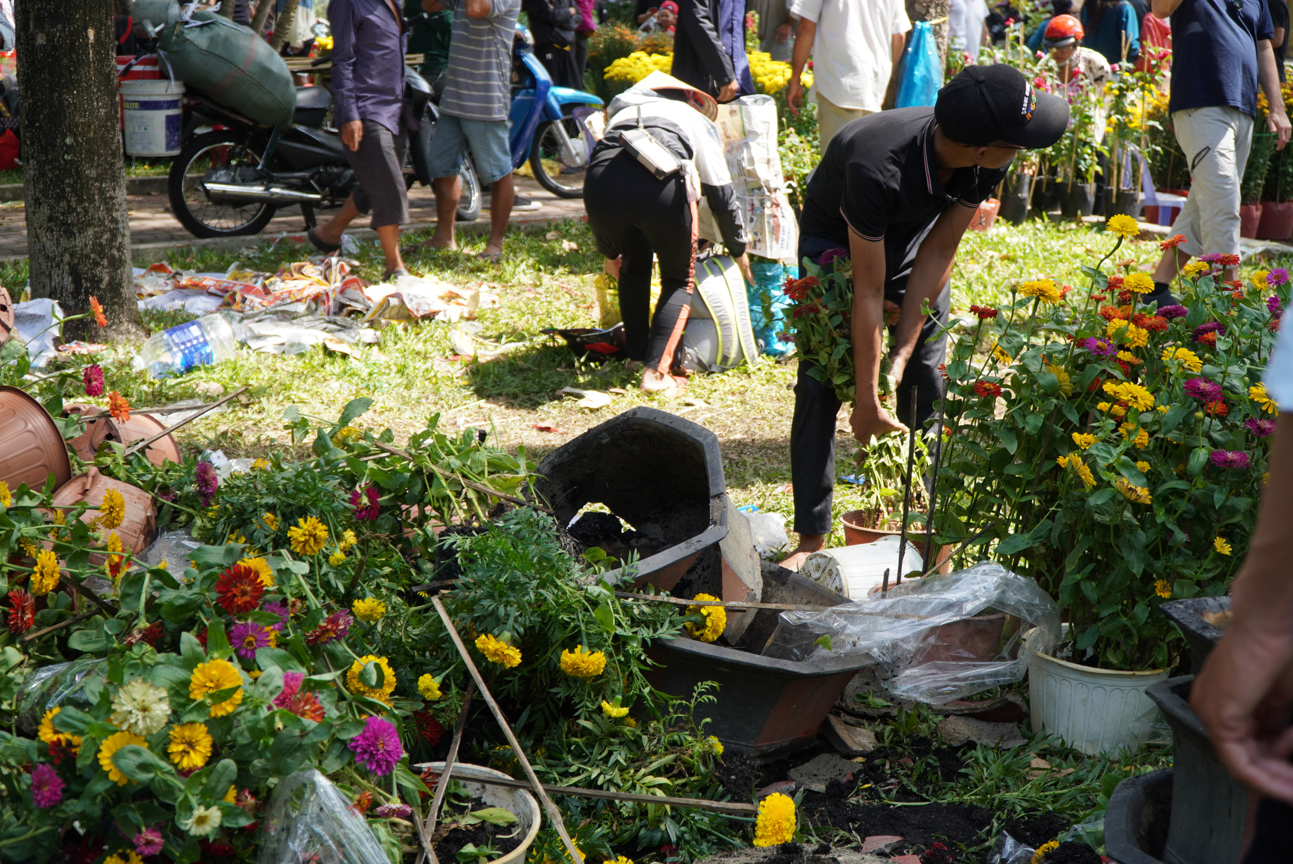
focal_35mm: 48
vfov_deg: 28.1
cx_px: 646
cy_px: 432
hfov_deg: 41.1
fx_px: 1725
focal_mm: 32
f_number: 4
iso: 100
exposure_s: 1/160
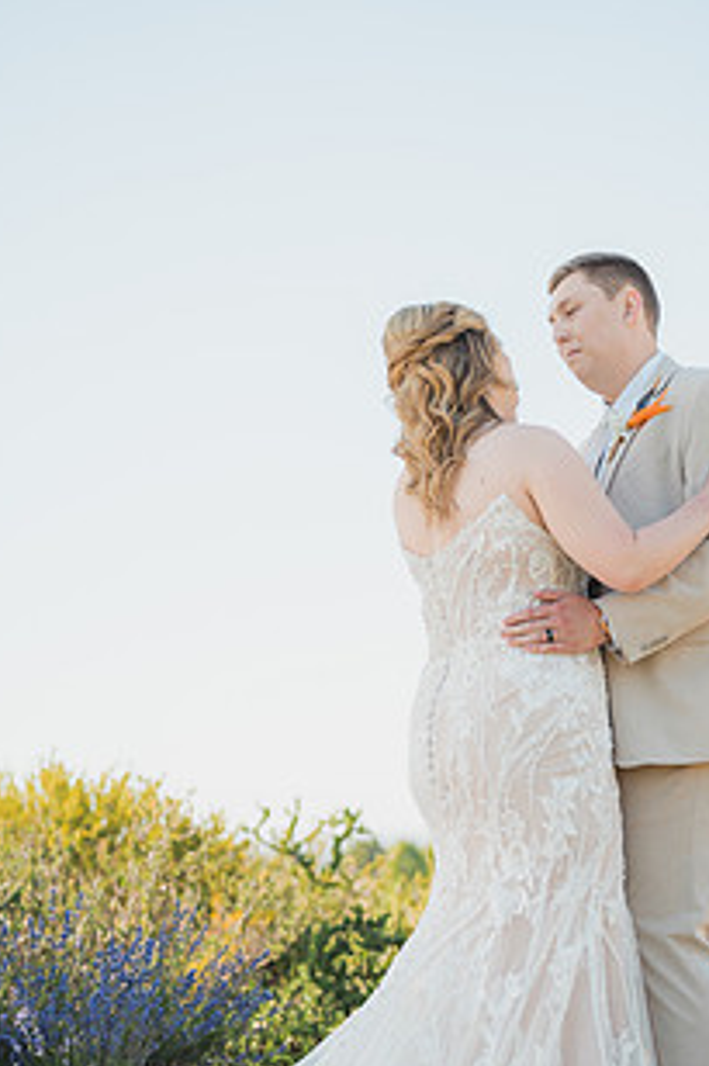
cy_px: 692
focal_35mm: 73
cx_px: 467
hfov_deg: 18.6
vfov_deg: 27.6
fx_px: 2159
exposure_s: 1/2000
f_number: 1.8
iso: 125
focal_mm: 50
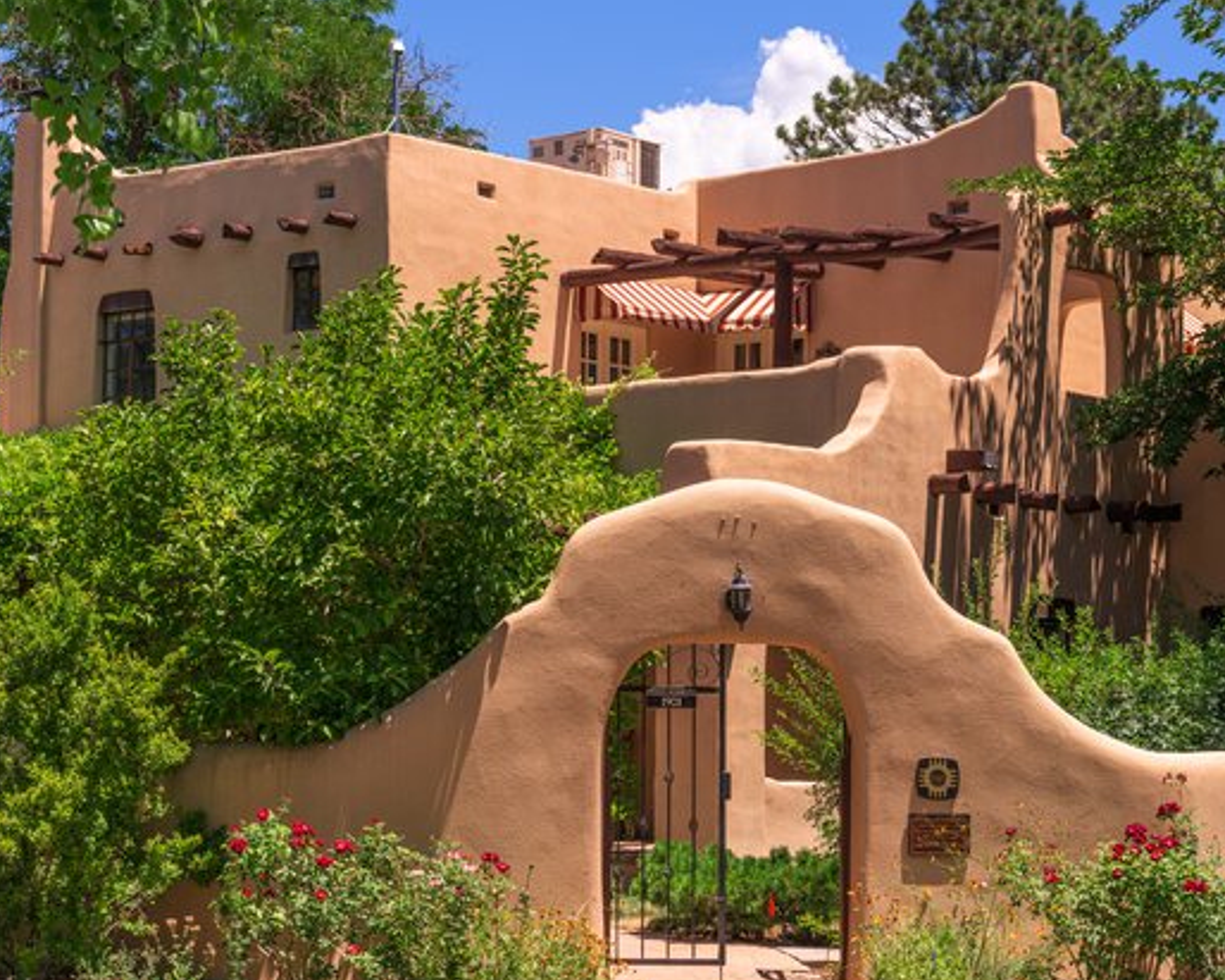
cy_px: 485
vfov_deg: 18.7
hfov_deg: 23.3
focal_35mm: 82
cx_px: 527
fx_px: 2972
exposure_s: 1/250
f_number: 8
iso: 64
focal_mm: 62
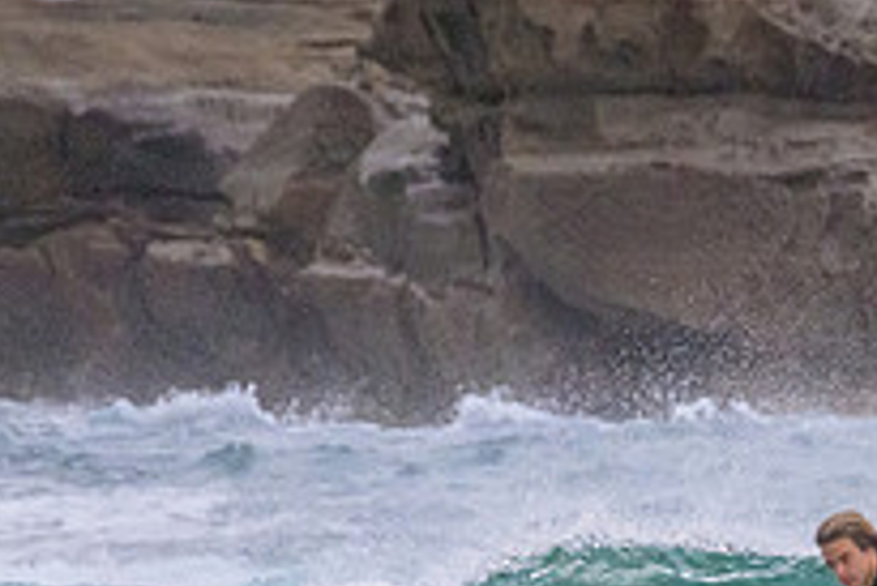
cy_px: 725
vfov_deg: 0.6
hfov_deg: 0.9
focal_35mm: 2265
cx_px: 1070
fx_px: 55215
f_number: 11
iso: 10000
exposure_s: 1/640
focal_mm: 800
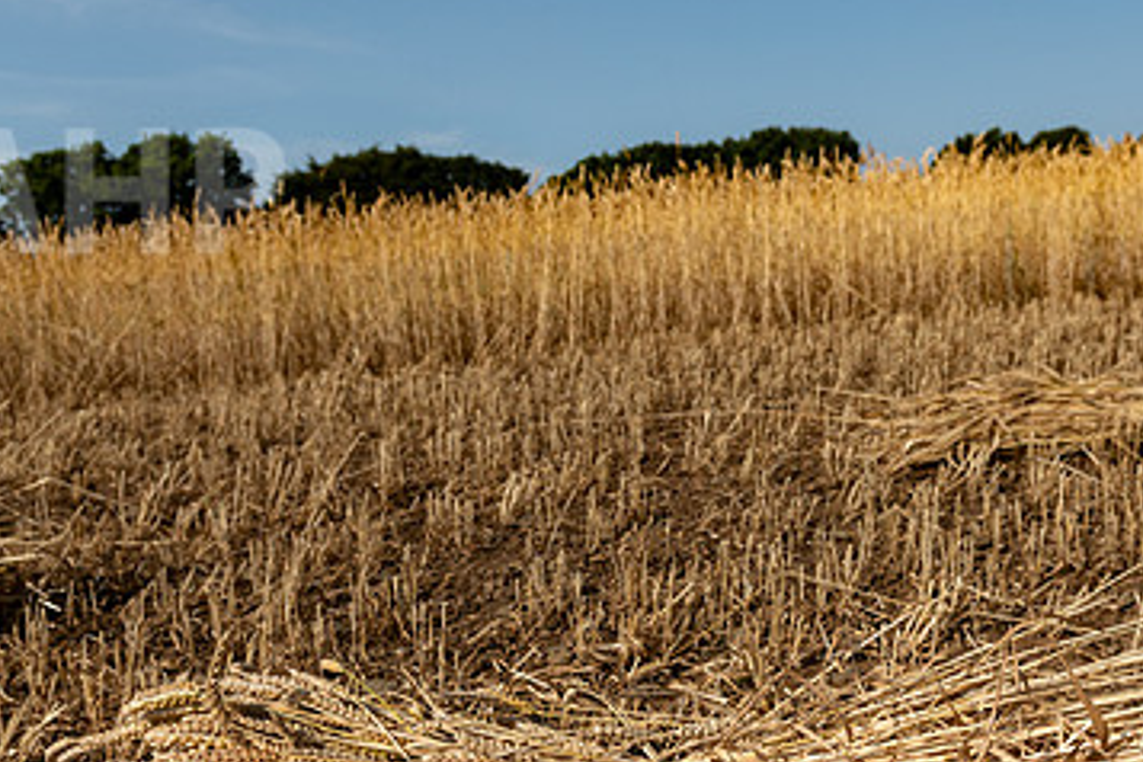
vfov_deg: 33.5
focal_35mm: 39
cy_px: 572
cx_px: 717
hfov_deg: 49.1
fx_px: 1238
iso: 64
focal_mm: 24
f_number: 5.6
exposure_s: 1/1600
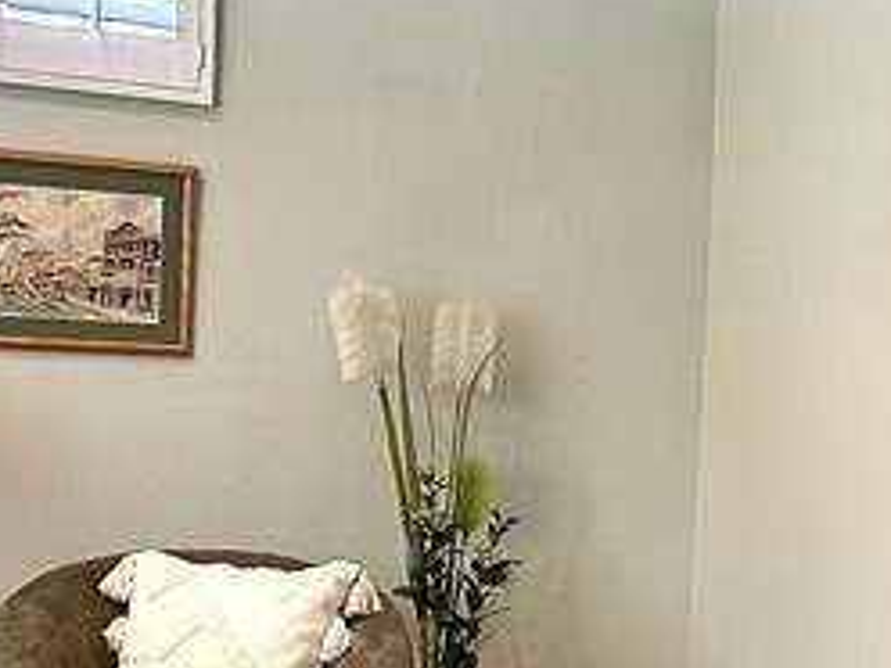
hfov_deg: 18.6
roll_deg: -3.8
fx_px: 2548
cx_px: 1114
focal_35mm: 99
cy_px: 614
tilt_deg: -6.2
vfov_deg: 14.8
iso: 200
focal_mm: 6.86
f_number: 1.78
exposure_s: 1/120
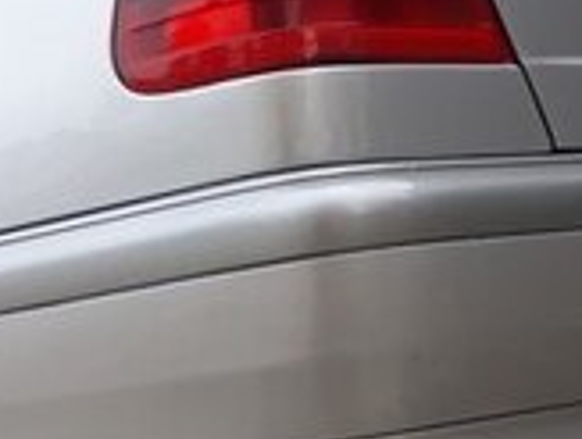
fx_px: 1837
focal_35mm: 109
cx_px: -75
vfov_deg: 13.2
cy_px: 559
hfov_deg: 17.3
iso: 40
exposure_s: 1/343
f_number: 1.9
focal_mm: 3.6
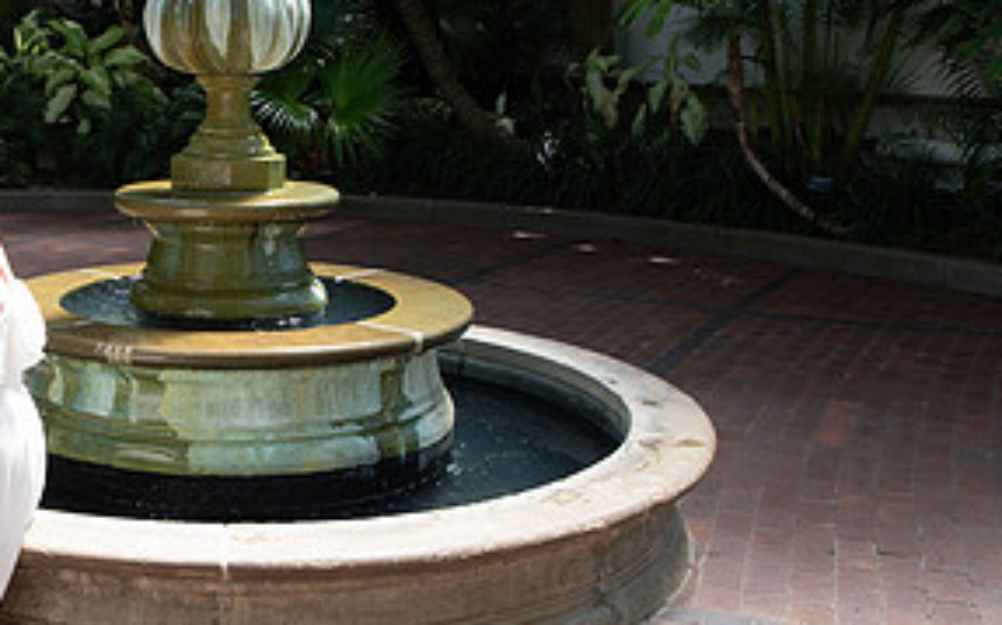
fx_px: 1446
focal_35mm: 53
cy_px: 237
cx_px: 84
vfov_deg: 24.3
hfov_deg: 35.7
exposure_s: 1/125
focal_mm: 24
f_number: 4.5
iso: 160
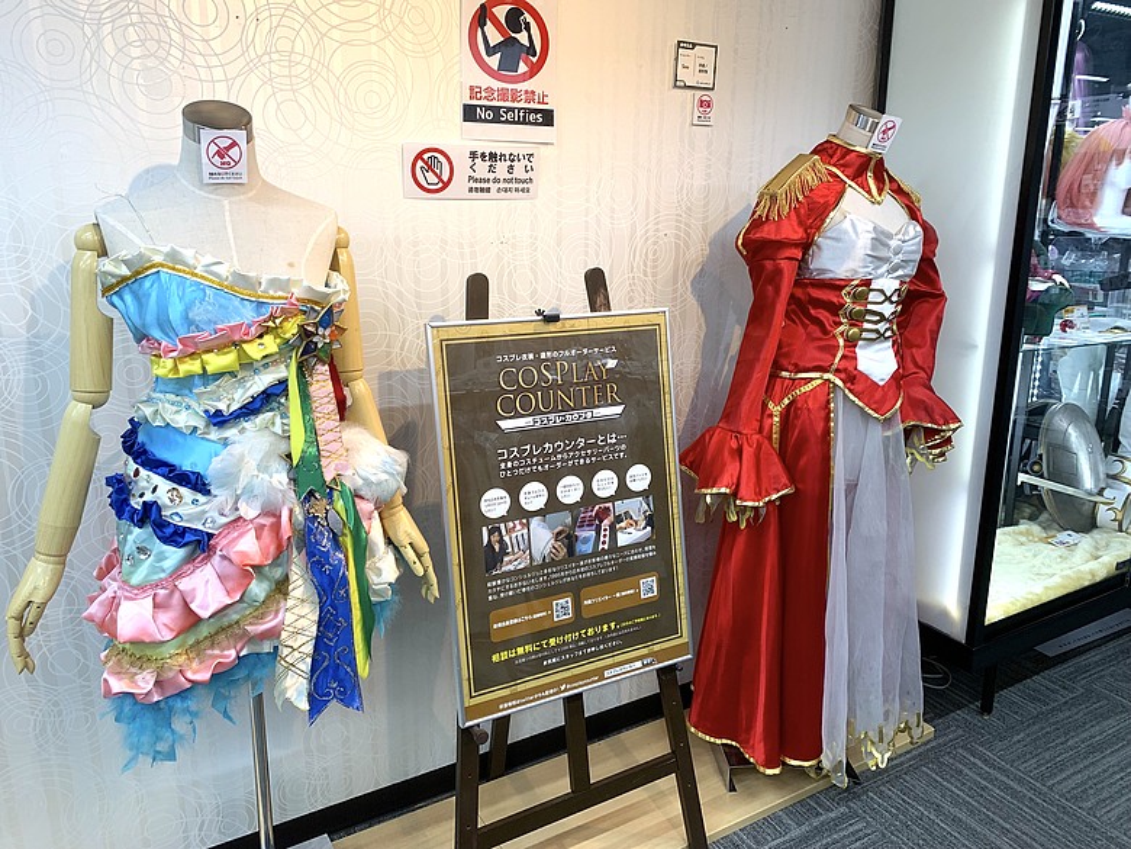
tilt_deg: -13.7
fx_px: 849
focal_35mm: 26
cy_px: 424
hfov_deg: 67.3
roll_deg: +0.1
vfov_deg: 53.1
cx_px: 566
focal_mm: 4.25
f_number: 1.8
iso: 64
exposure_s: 1/100
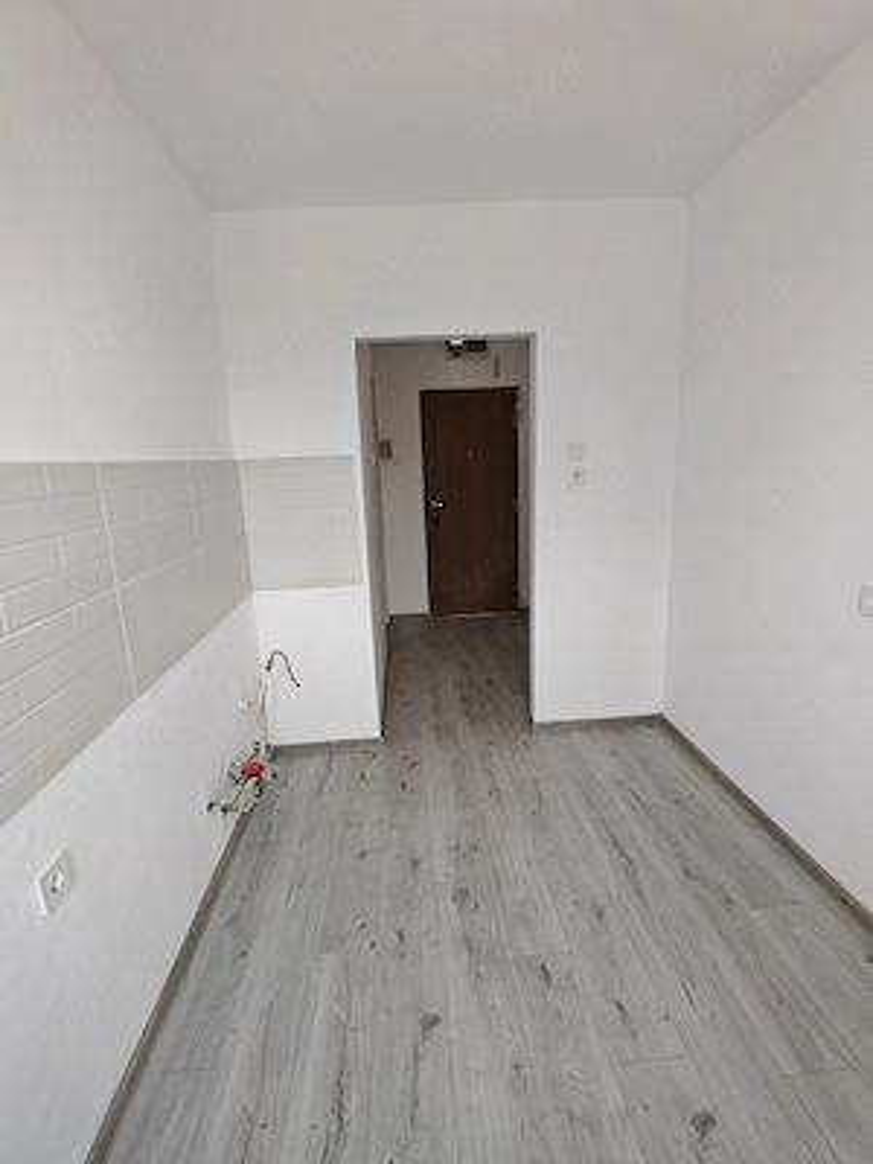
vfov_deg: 94.5
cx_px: 436
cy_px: 582
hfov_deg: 78.1
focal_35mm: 16
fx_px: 538
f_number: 2.2
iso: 80
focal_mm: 1.96
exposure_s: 1/100
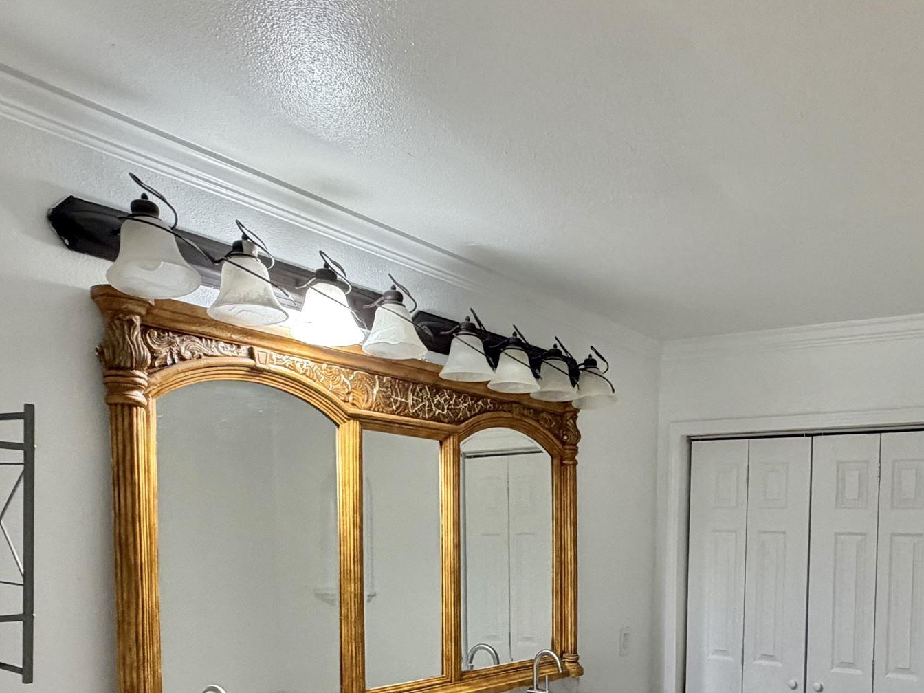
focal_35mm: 32
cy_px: 582
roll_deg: -0.8
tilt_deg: -3.9
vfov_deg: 41.7
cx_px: 679
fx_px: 854
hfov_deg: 54.5
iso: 320
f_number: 2.2
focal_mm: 2.22
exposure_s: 1/60
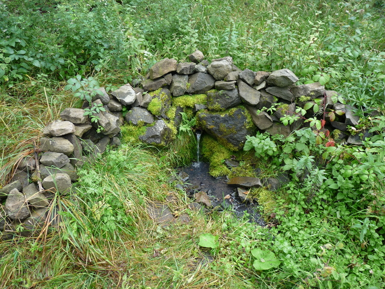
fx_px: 300
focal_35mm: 27
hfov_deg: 65.3
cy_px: 144
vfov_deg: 51.4
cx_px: 192
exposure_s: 1/80
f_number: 2.8
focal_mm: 4.8
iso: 100
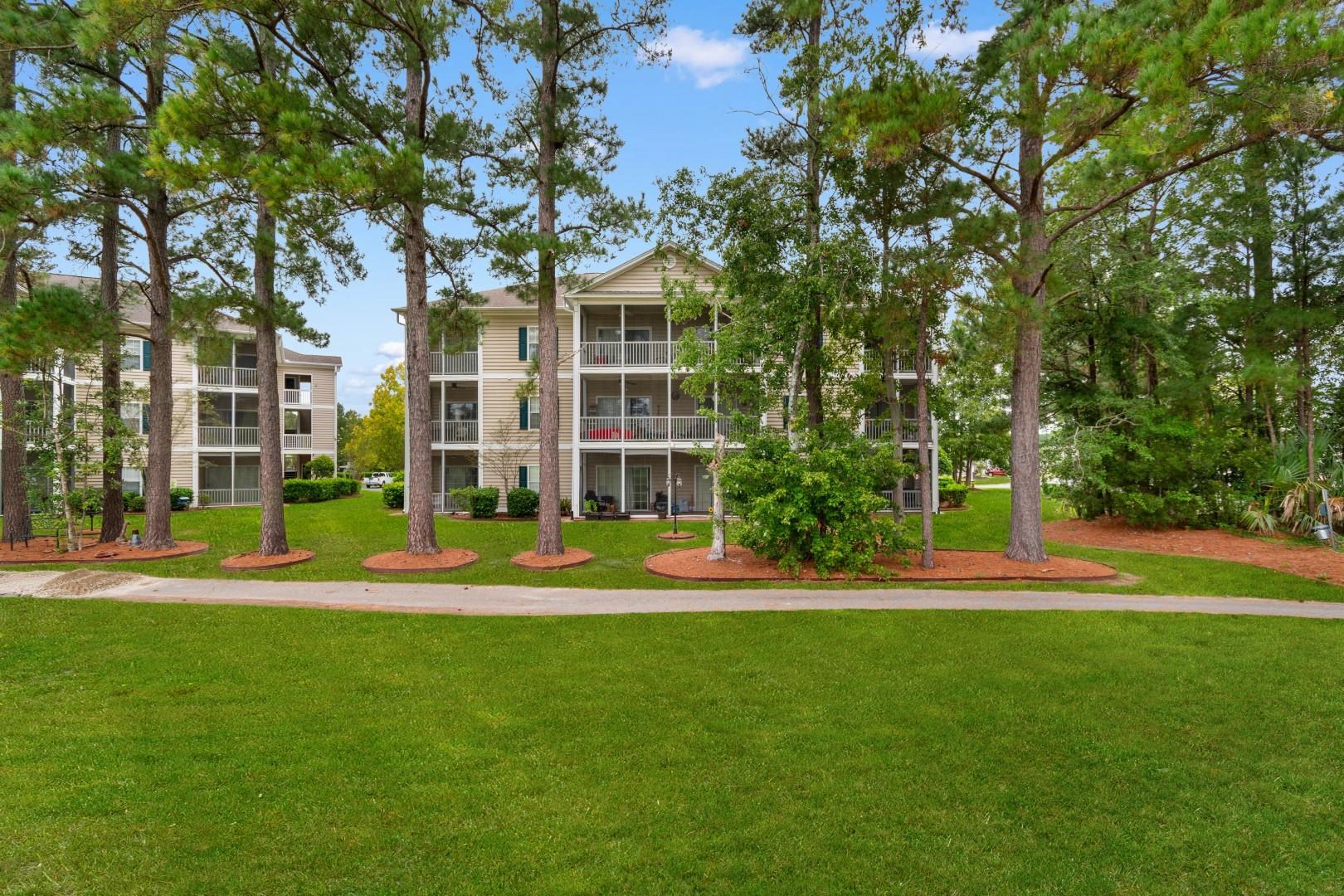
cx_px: 672
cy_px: 448
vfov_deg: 70.4
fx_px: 635
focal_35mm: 17
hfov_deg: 93.3
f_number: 5.6
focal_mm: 11.5
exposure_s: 1/125
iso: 100
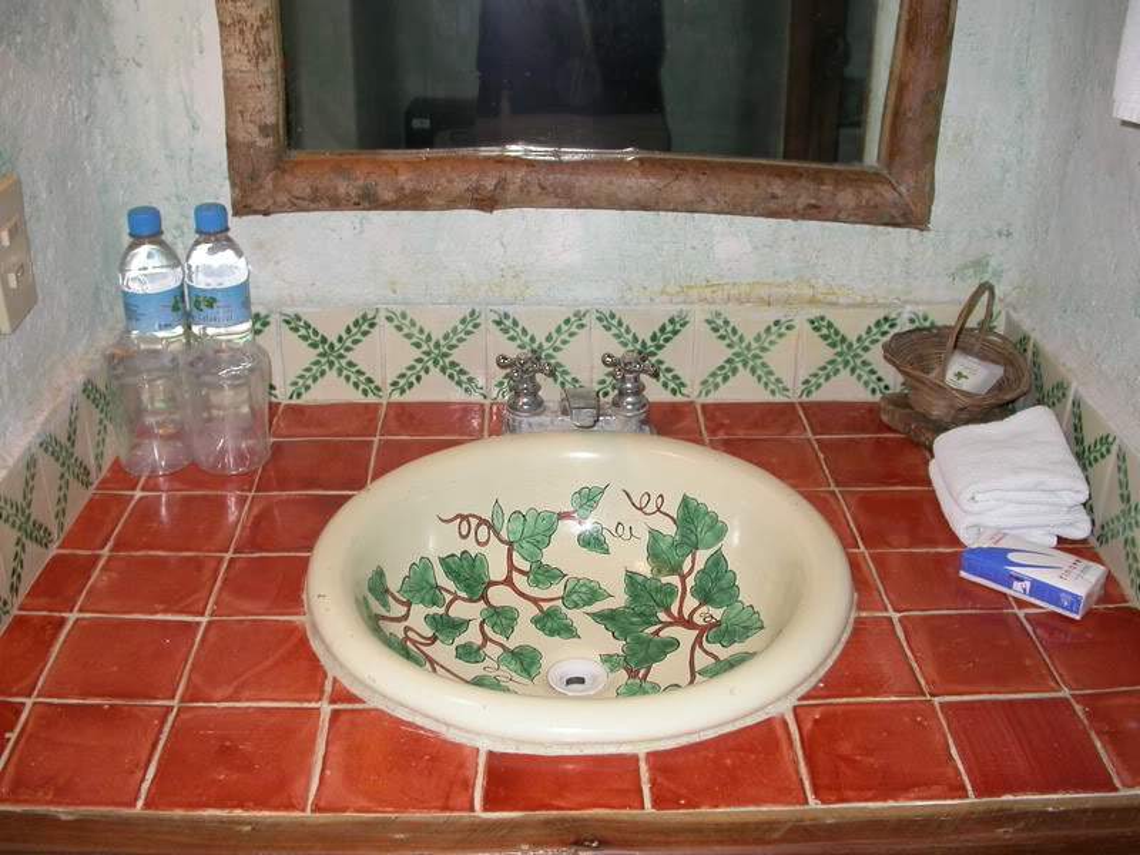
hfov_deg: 49.0
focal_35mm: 38
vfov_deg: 37.7
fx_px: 1251
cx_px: 570
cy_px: 428
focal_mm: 7.85
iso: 100
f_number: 2.6
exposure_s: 1/60
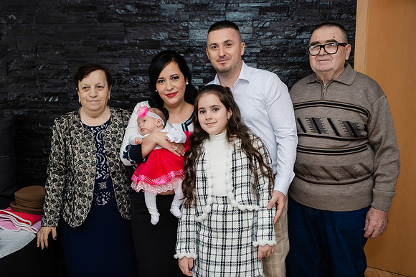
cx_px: 197
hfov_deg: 49.4
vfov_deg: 34.0
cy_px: 129
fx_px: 452
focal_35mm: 39
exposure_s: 1/250
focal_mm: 36
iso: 500
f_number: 3.5
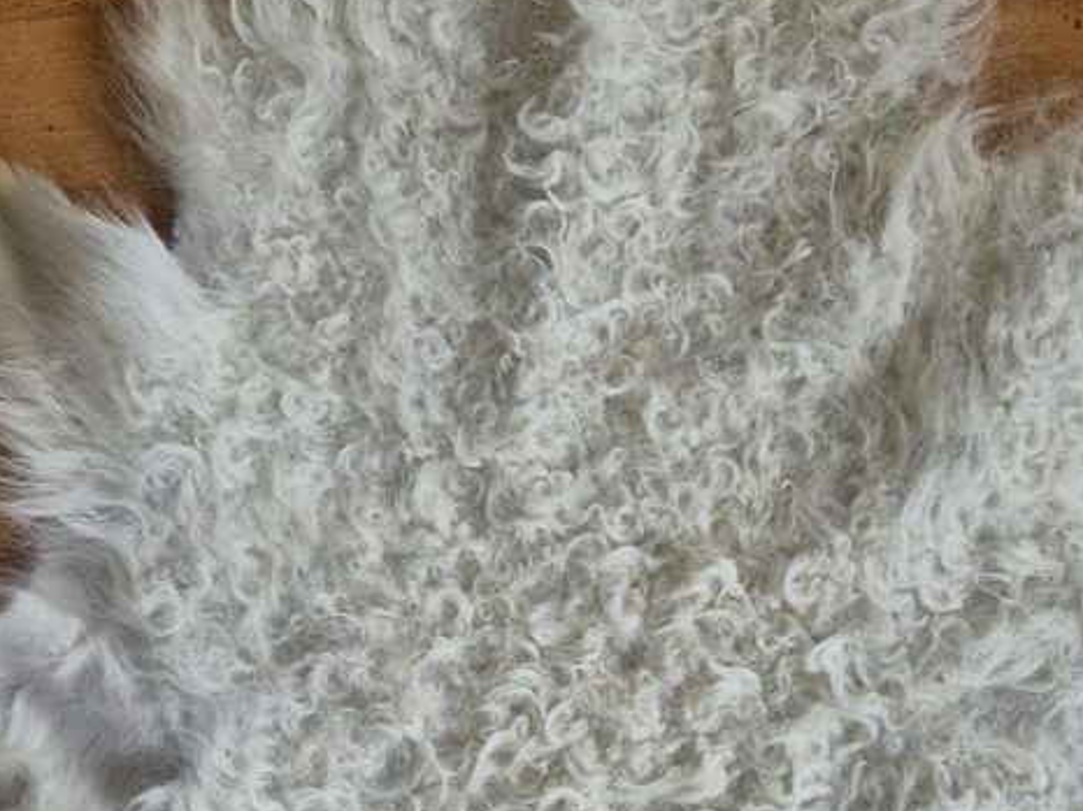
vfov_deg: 28.1
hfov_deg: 38.2
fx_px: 1564
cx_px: 578
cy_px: 716
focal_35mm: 50
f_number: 1.8
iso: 125
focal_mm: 5.4
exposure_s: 1/182
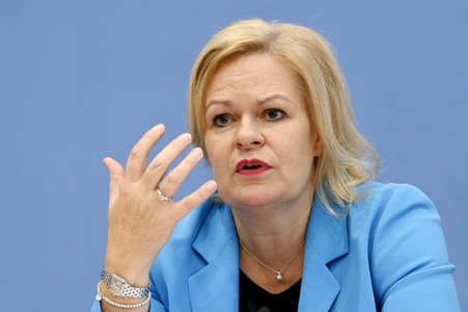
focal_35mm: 160
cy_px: 156
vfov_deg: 8.6
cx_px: 234
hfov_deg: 12.8
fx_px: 2078
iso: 5000
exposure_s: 1/640
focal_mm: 160
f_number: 6.3
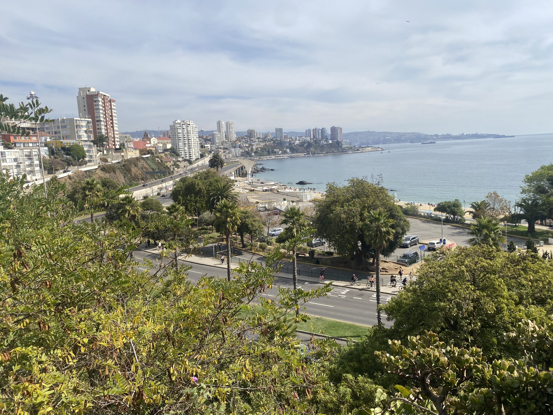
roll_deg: +4.8
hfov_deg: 67.3
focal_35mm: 26
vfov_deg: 53.1
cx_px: 276
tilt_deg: -8.3
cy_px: 208
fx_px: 415
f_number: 1.8
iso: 32
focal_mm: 4.25
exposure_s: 1/3984
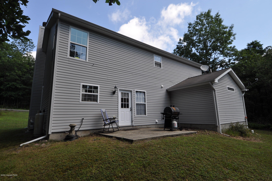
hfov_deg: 90.1
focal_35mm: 18
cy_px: 90
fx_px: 136
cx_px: 136
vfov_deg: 67.2
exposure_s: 1/250
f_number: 8
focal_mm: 12
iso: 200
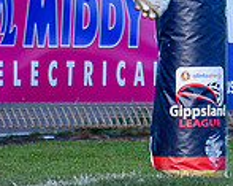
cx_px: 342
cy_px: 48
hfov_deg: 1.1
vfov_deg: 0.8
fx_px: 12663
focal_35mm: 1840
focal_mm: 200
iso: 320
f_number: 2.8
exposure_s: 1/1600
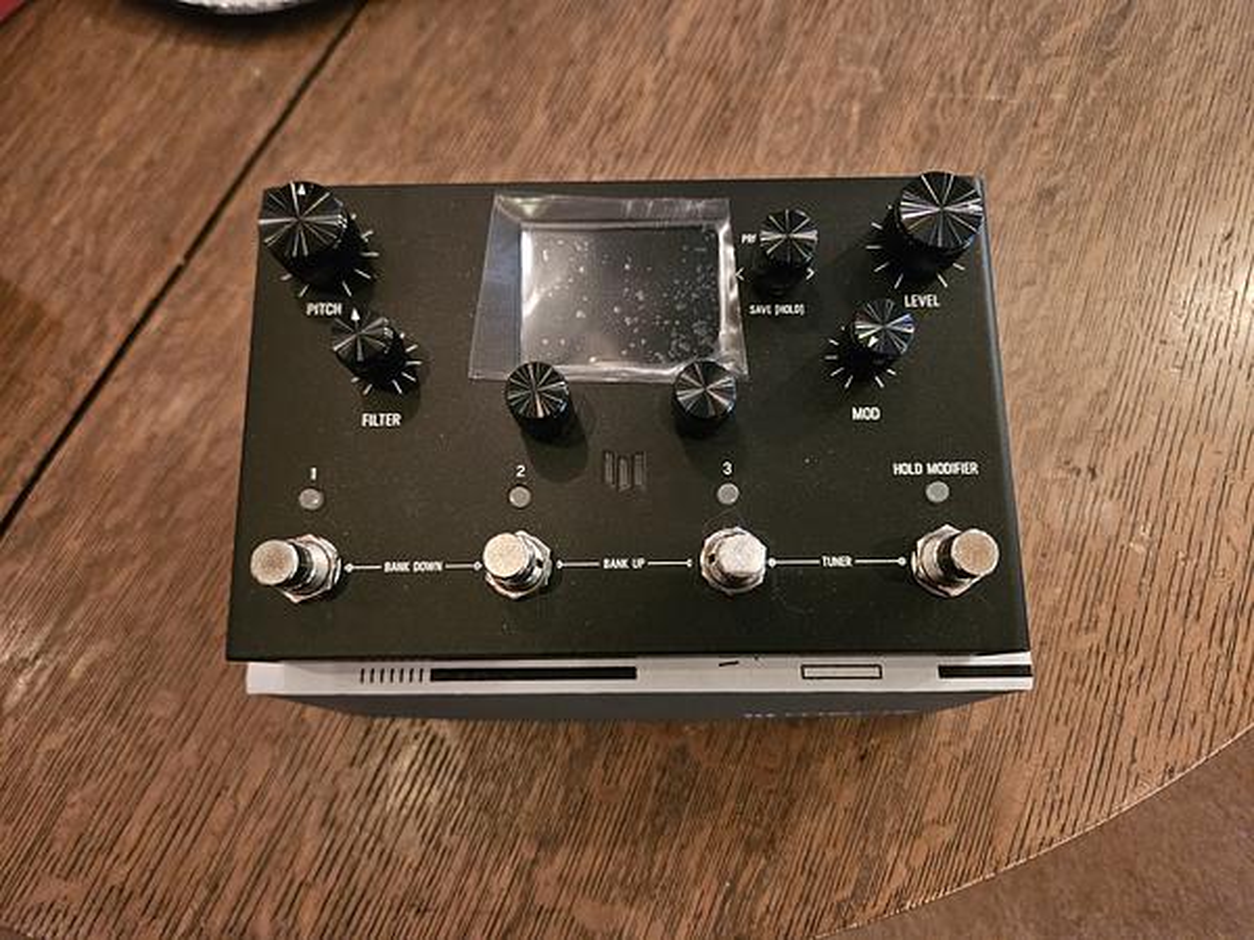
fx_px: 833
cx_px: 627
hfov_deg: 73.9
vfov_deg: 58.9
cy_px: 470
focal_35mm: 23
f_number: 1.8
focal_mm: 5.4
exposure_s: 1/24
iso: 1250
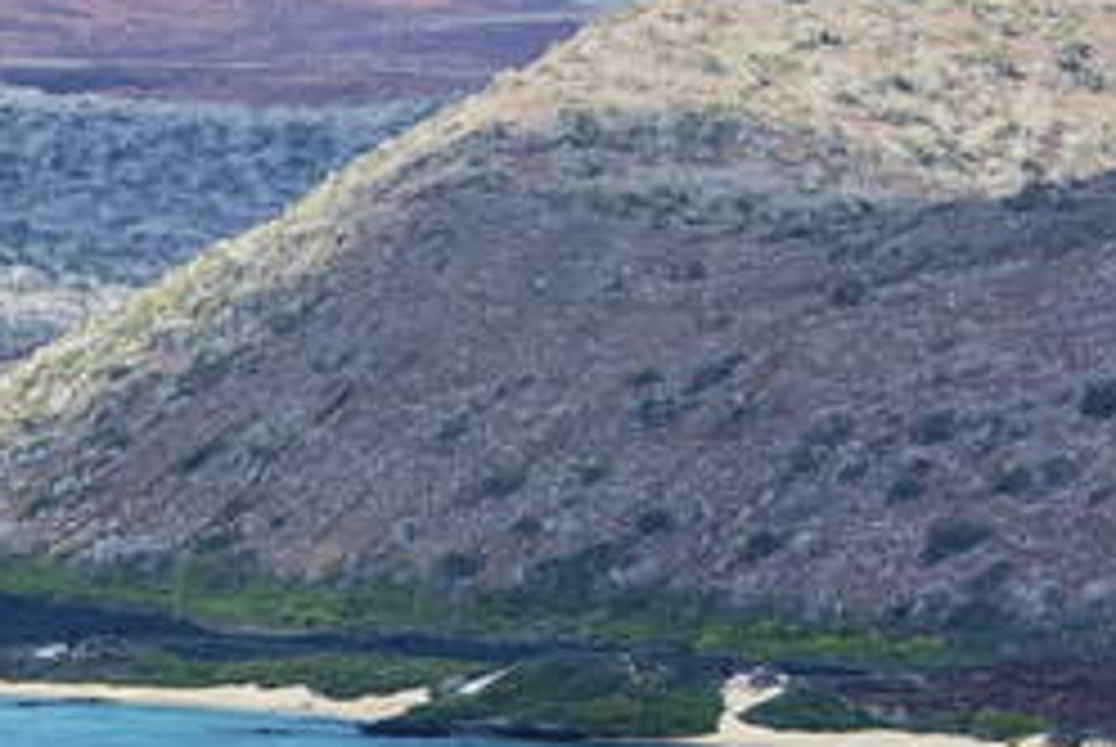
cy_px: 914
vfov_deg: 4.0
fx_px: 10801
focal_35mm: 348
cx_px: -1098
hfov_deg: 5.8
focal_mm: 45
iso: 400
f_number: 8
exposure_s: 1/250
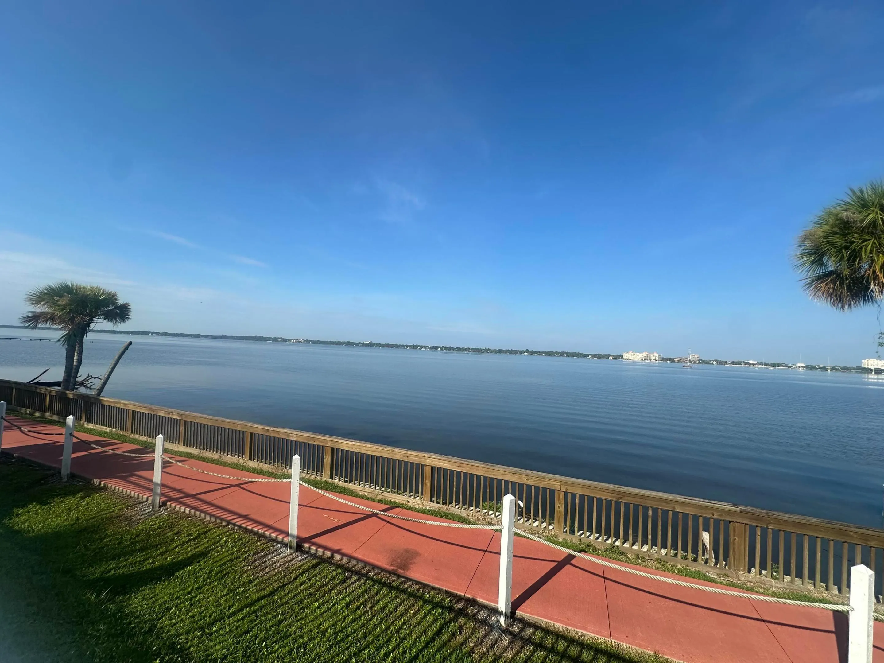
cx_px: 442
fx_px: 358
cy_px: 332
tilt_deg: +2.2
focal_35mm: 14
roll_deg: -3.2
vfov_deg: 85.7
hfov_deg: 102.1
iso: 40
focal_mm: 2.22
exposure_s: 1/2564
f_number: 2.2
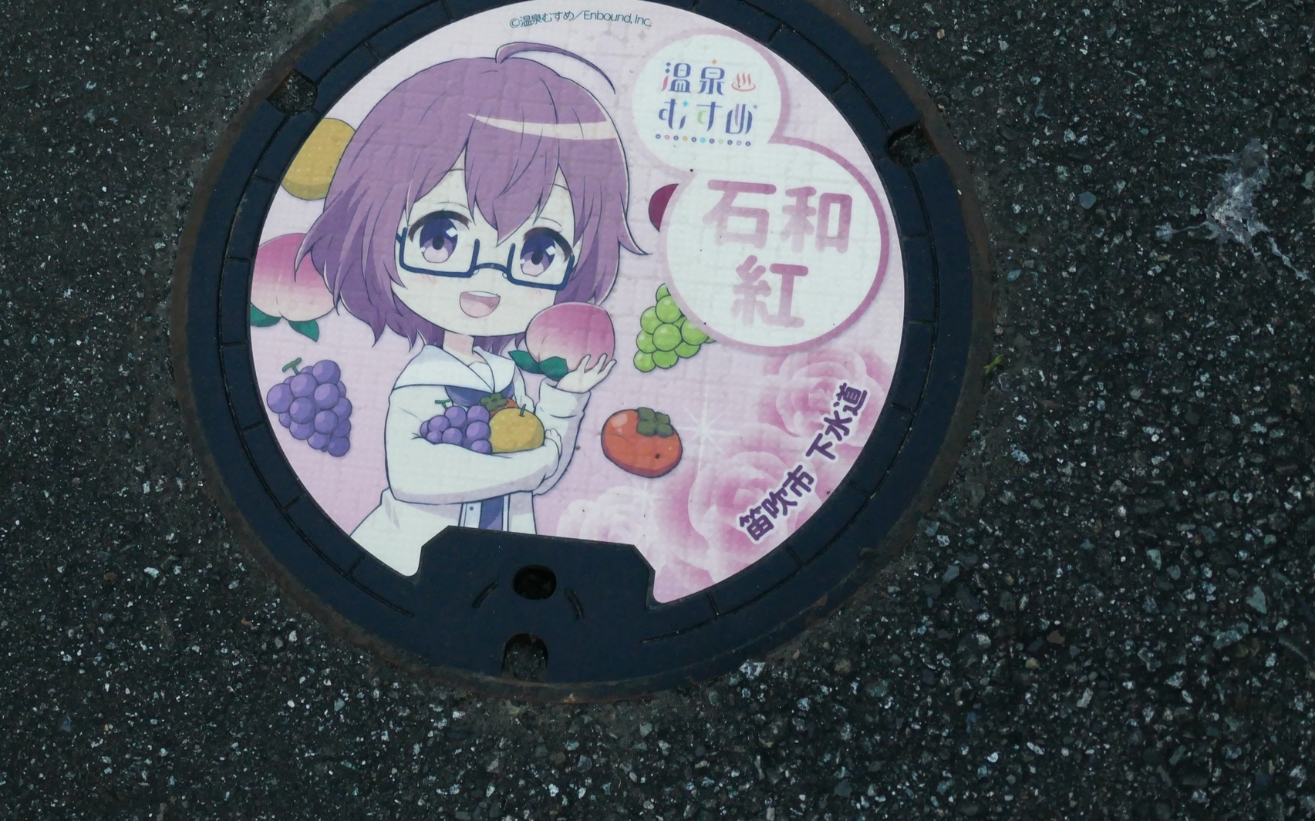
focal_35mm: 55
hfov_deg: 36.9
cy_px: 343
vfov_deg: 23.5
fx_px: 1971
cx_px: 603
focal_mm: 16.9
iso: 1000
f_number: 4
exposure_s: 1/80
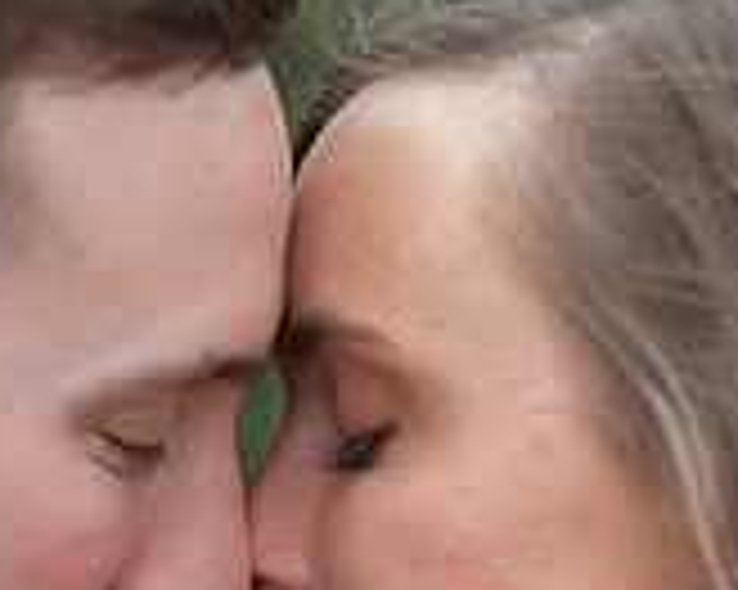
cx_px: 184
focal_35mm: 219
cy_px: 707
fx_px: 4781
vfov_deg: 7.0
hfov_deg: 8.8
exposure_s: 1/320
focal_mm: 85
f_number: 2.8
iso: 320
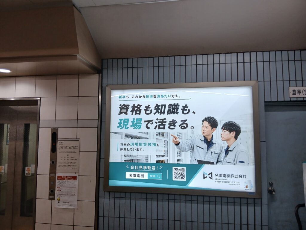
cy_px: 115
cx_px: 153
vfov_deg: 53.1
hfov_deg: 67.3
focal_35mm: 26
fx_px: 230
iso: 50
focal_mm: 3.86
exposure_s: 1/60
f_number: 1.8
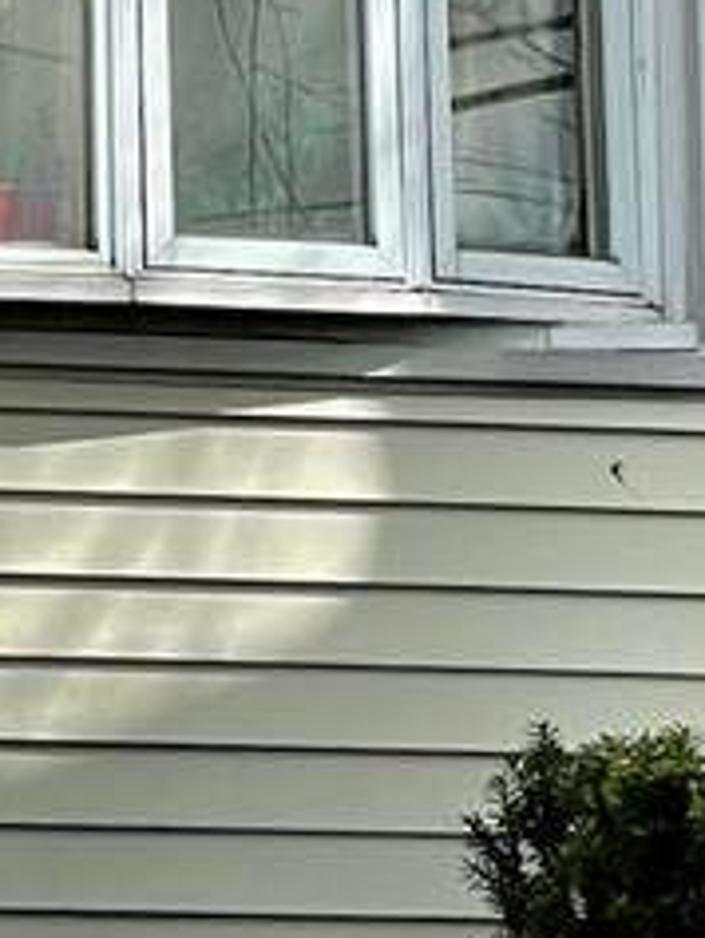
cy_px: -811
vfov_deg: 5.8
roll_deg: +0.0
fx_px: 9143
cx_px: -772
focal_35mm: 337
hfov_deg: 4.4
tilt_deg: +12.6
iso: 25
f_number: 2
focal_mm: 6
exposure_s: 1/1845
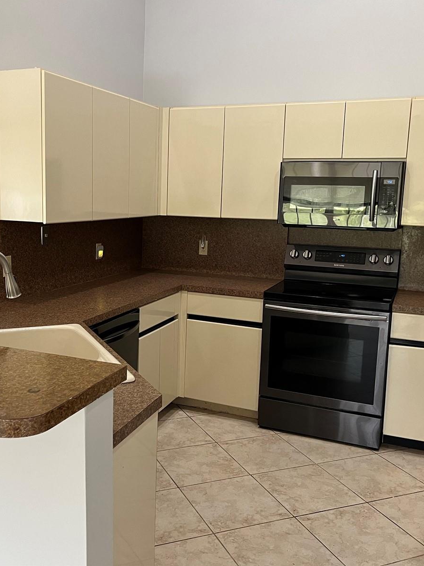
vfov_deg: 52.6
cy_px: 281
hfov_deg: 40.5
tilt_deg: -9.3
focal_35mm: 35
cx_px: 173
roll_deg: -1.4
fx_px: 572
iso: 200
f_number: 1.6
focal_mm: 5.1
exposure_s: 1/60
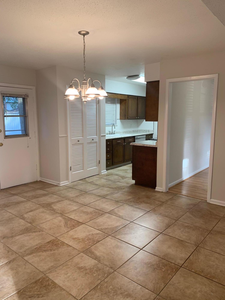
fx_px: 225
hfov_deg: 53.1
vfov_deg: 67.3
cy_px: 150
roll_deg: -0.5
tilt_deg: -7.2
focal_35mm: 26
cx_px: 112
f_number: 1.8
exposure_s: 1/60
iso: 80
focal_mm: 4.25
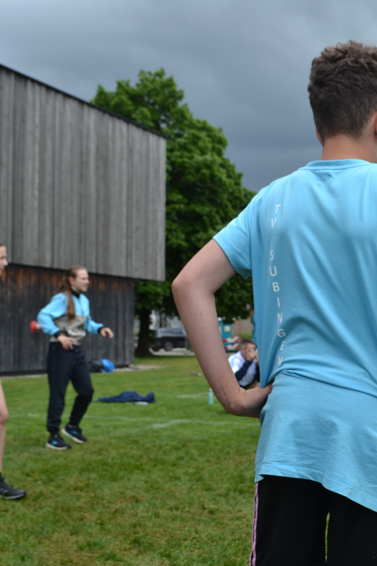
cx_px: 207
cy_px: 284
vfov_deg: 36.9
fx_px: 848
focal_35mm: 54
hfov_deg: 25.0
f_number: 7.1
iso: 100
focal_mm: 32
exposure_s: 1/200
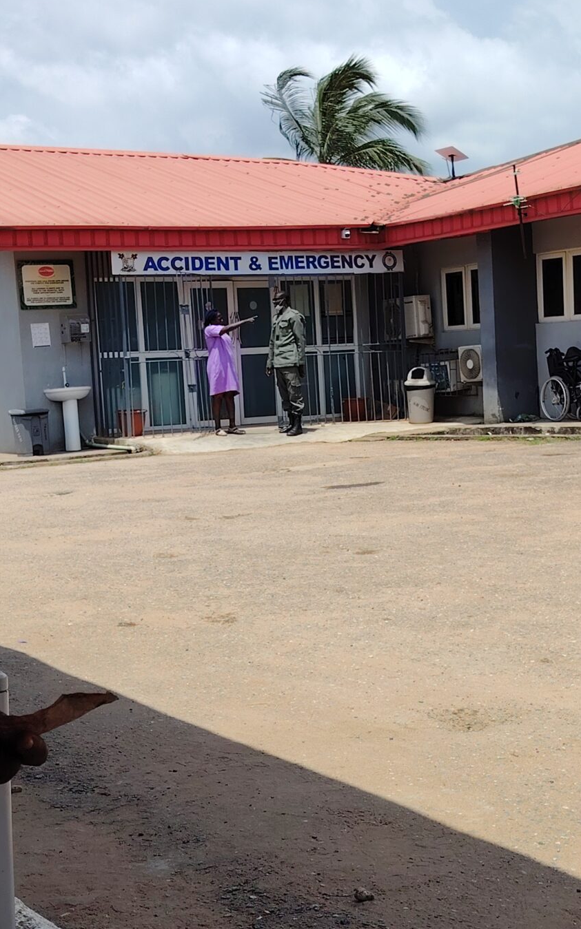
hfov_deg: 22.0
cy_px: 462
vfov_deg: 34.5
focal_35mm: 59
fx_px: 1495
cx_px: 318
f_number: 1.75
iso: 100
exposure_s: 1/1089
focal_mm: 5.25
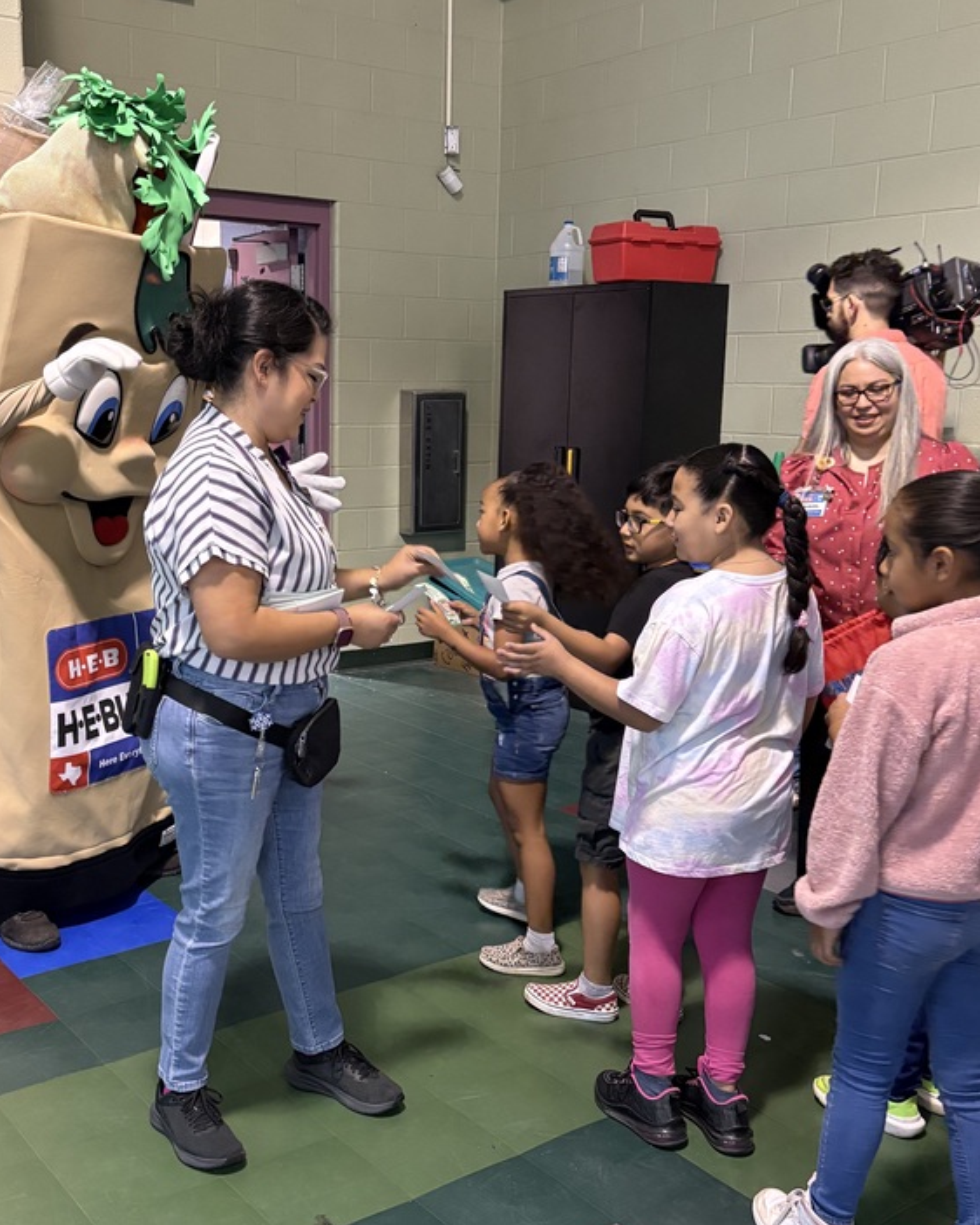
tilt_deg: -9.9
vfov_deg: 49.1
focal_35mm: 37
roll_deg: -0.9
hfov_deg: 39.8
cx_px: 352
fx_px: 1341
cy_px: 628
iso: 400
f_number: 1.6
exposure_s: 1/40
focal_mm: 5.96
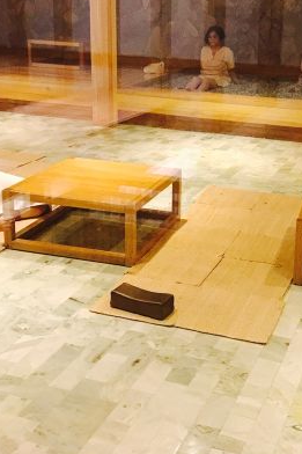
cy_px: 156
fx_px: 655
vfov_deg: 37.8
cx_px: 213
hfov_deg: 25.8
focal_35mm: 52
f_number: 1.8
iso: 100
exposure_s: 1/14
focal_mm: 3.99
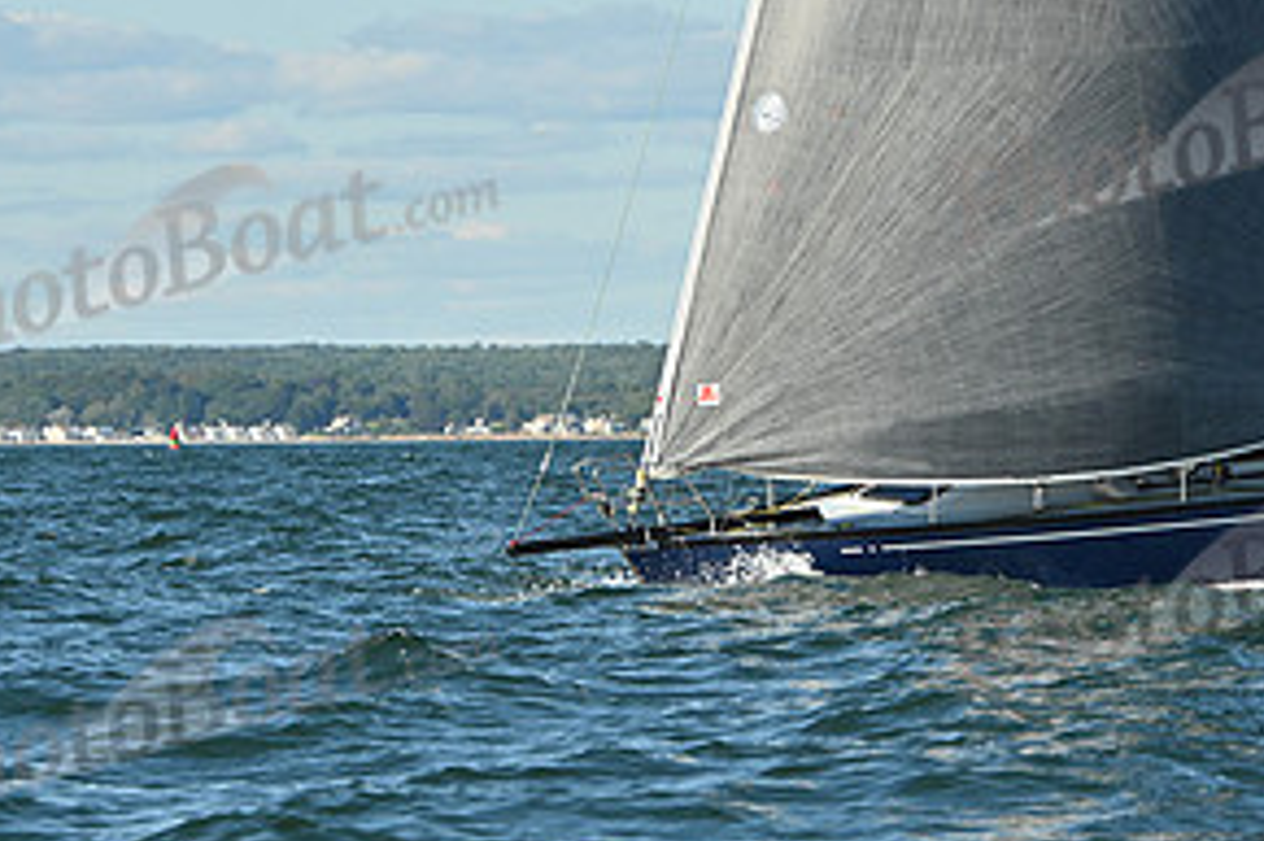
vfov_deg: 4.2
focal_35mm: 330
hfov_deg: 6.2
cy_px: 420
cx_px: 728
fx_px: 11580
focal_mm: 165
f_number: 10
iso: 320
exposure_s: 1/1250
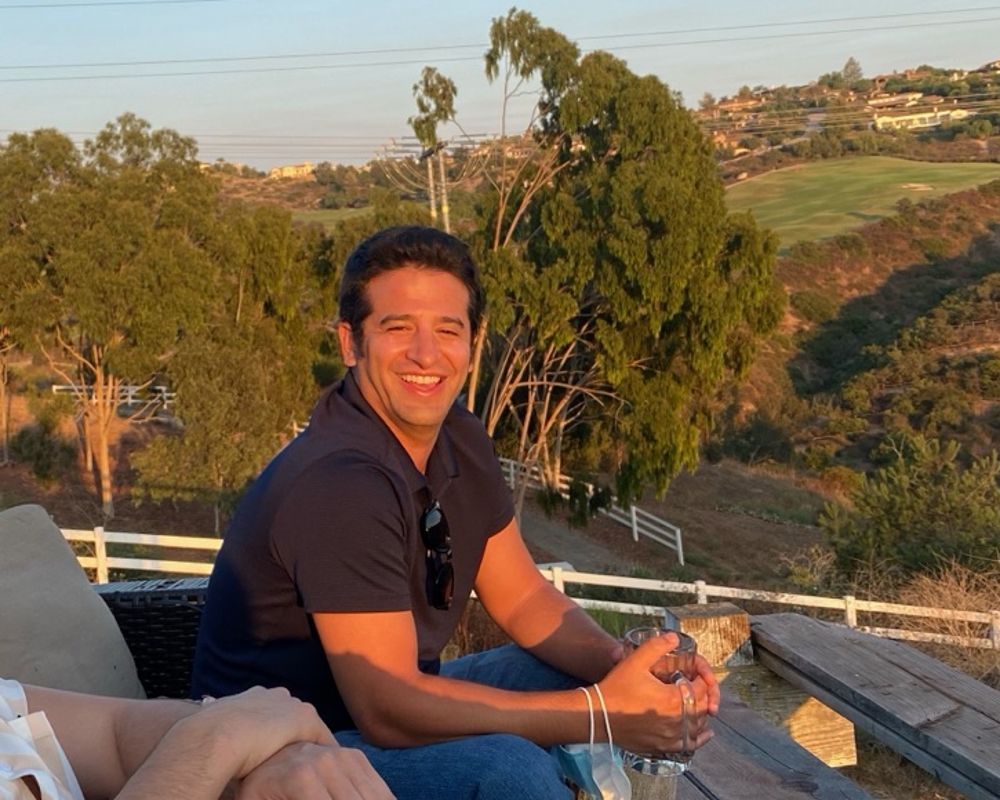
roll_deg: +6.7
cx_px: 276
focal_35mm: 56
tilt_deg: -3.0
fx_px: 1657
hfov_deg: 33.1
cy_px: 323
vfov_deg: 27.1
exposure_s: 1/504
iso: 32
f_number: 1.8
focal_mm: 4.25
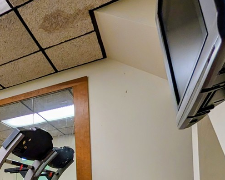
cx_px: -44
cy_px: 186
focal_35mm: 34
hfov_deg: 39.0
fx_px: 226
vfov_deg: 37.9
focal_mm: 2.02
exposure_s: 1/60
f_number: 1.7
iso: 70
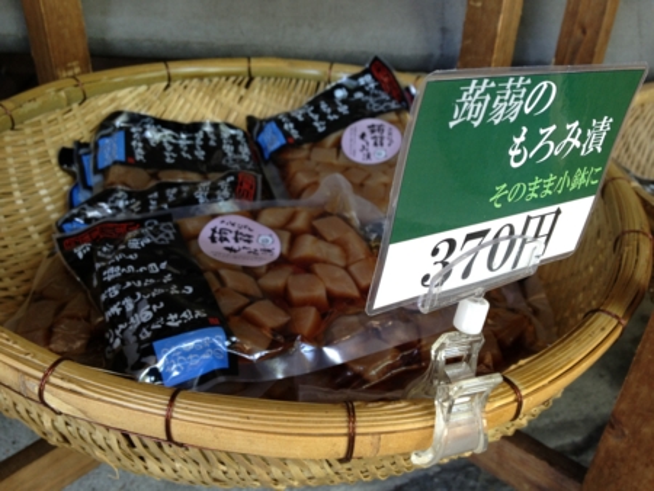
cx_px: 327
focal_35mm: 35
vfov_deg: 40.7
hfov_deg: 52.6
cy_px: 246
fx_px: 662
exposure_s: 1/60
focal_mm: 4.28
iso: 64
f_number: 2.4
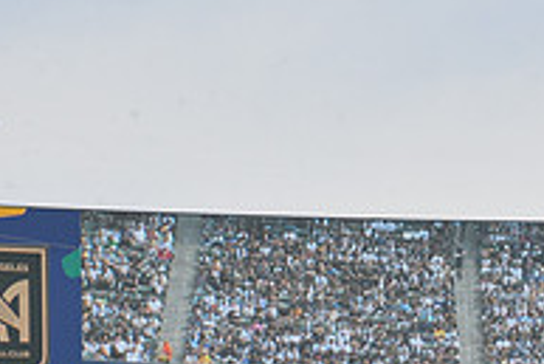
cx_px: 474
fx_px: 6351
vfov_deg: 3.3
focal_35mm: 420
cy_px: 432
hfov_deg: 4.9
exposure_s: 1/500
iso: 320
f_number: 11
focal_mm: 140
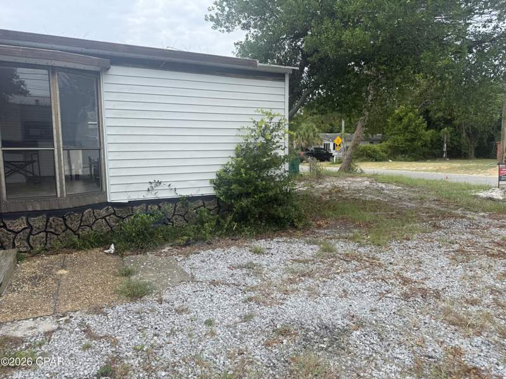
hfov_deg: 71.6
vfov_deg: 56.8
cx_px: 253
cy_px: 190
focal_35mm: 24
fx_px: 351
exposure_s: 1/1653
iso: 80
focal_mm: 6.76
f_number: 1.78
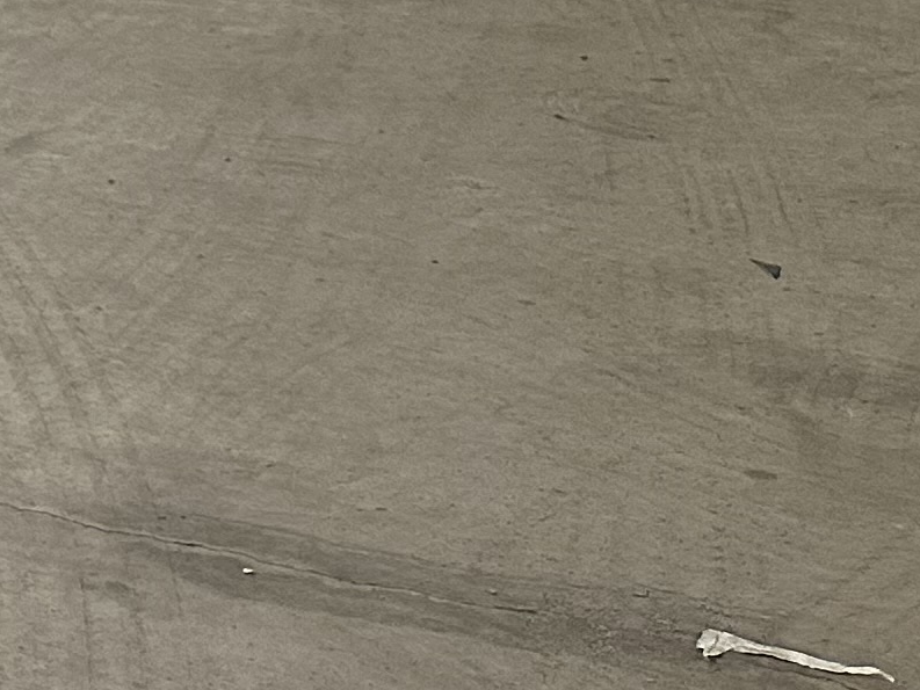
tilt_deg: -8.7
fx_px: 3243
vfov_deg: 11.7
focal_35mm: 122
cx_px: -1357
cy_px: -266
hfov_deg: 12.4
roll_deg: +0.0
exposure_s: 1/50
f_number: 1.78
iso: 250
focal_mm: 6.86
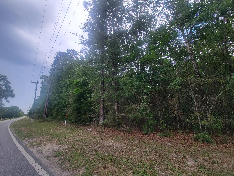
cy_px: 88
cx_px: 117
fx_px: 88
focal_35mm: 13
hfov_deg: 106.2
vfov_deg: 89.9
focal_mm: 2.2
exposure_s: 1/266
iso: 50
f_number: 2.2
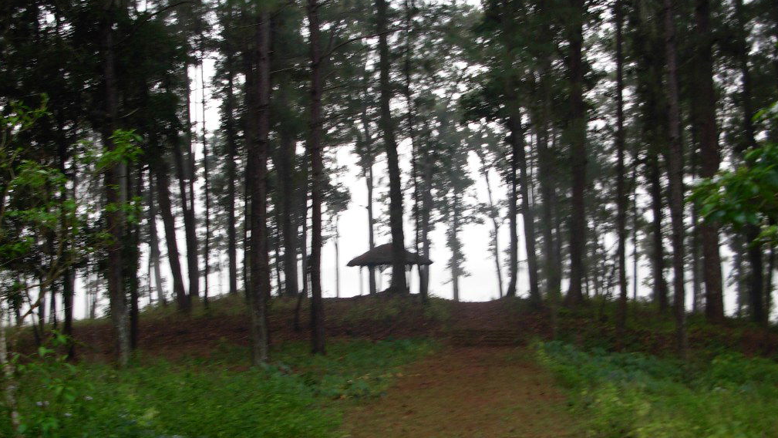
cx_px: 389
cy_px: 278
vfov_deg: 28.2
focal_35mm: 42
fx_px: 867
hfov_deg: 48.3
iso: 79
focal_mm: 6.3
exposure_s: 1/6.1
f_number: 2.9
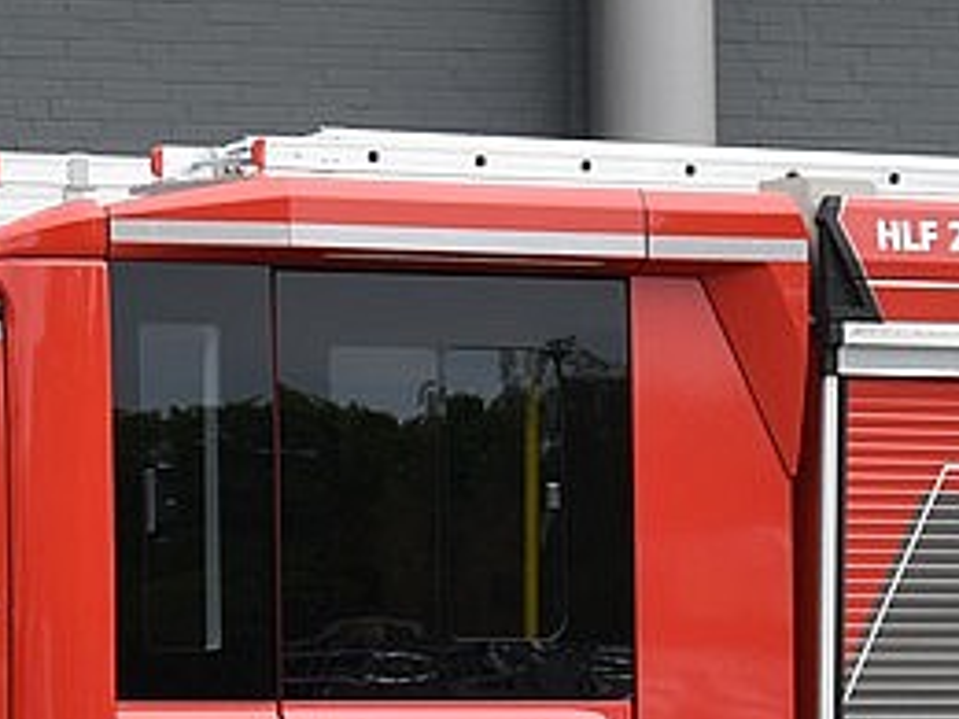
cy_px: 763
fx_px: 7840
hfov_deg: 7.0
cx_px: 583
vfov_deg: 5.2
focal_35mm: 283
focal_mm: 85
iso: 400
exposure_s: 1/160
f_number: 6.3
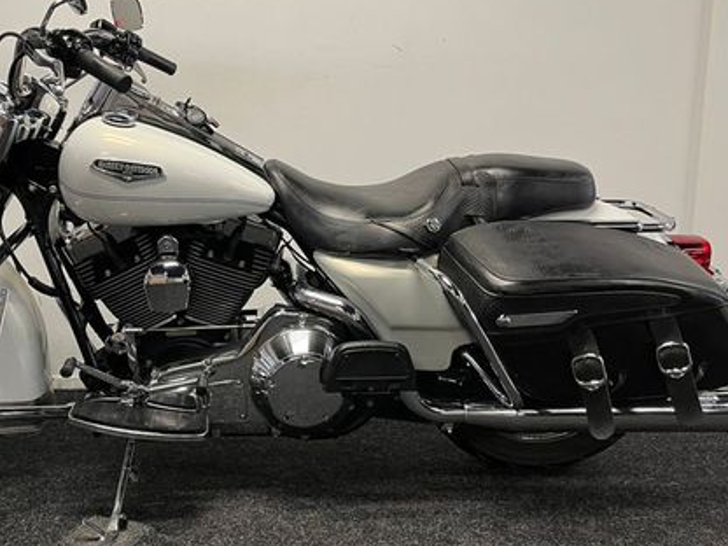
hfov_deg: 46.4
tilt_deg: -9.8
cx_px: 280
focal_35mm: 40
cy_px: 257
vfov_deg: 35.9
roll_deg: +0.6
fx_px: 841
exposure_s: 1/50
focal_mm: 5.1
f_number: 1.6
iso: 80
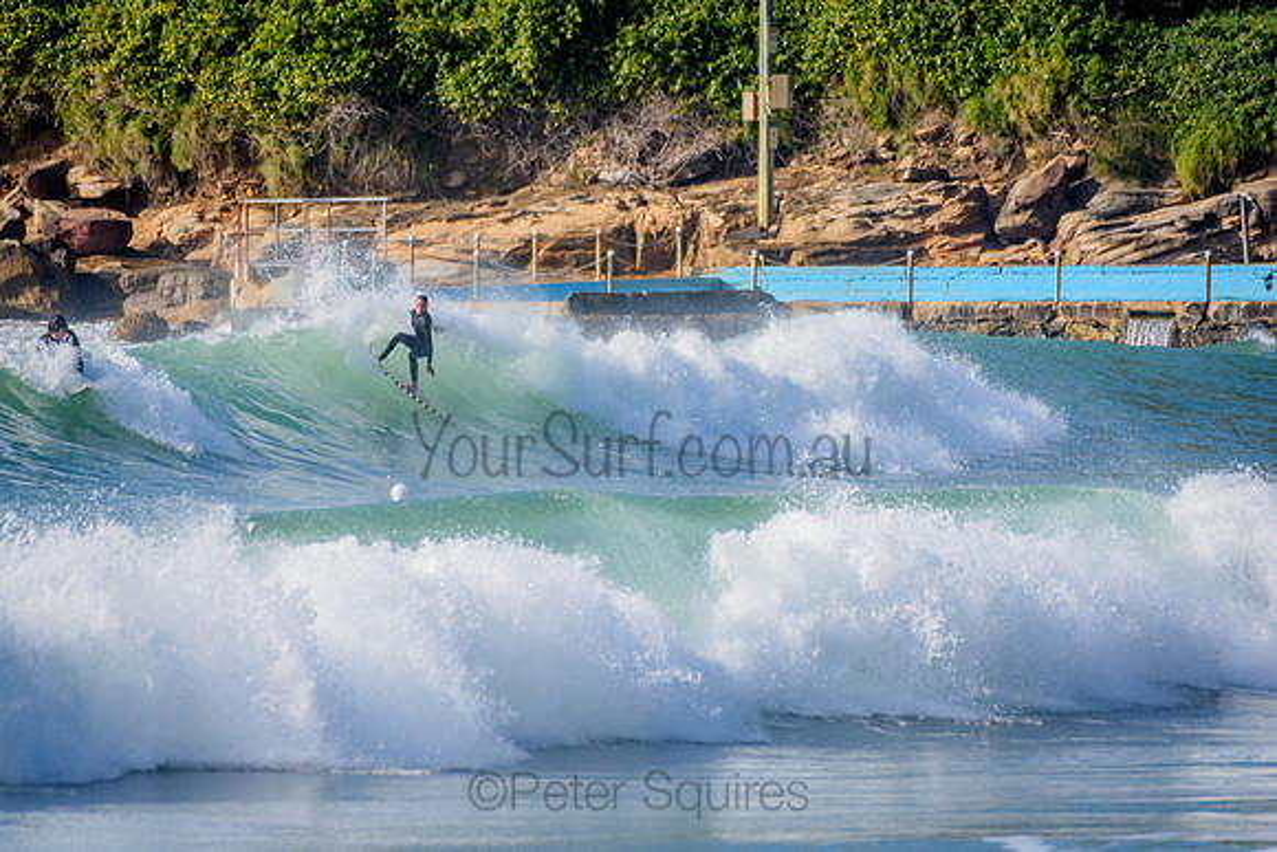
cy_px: 426
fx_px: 26609
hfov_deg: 2.7
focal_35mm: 750
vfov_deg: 1.8
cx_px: 638
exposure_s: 1/2000
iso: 320
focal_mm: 500
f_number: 5.6
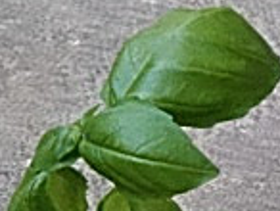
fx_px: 956
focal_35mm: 118
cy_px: 257
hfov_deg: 14.3
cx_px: 535
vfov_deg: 12.3
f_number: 2.2
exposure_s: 1/102
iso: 242
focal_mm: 3.46
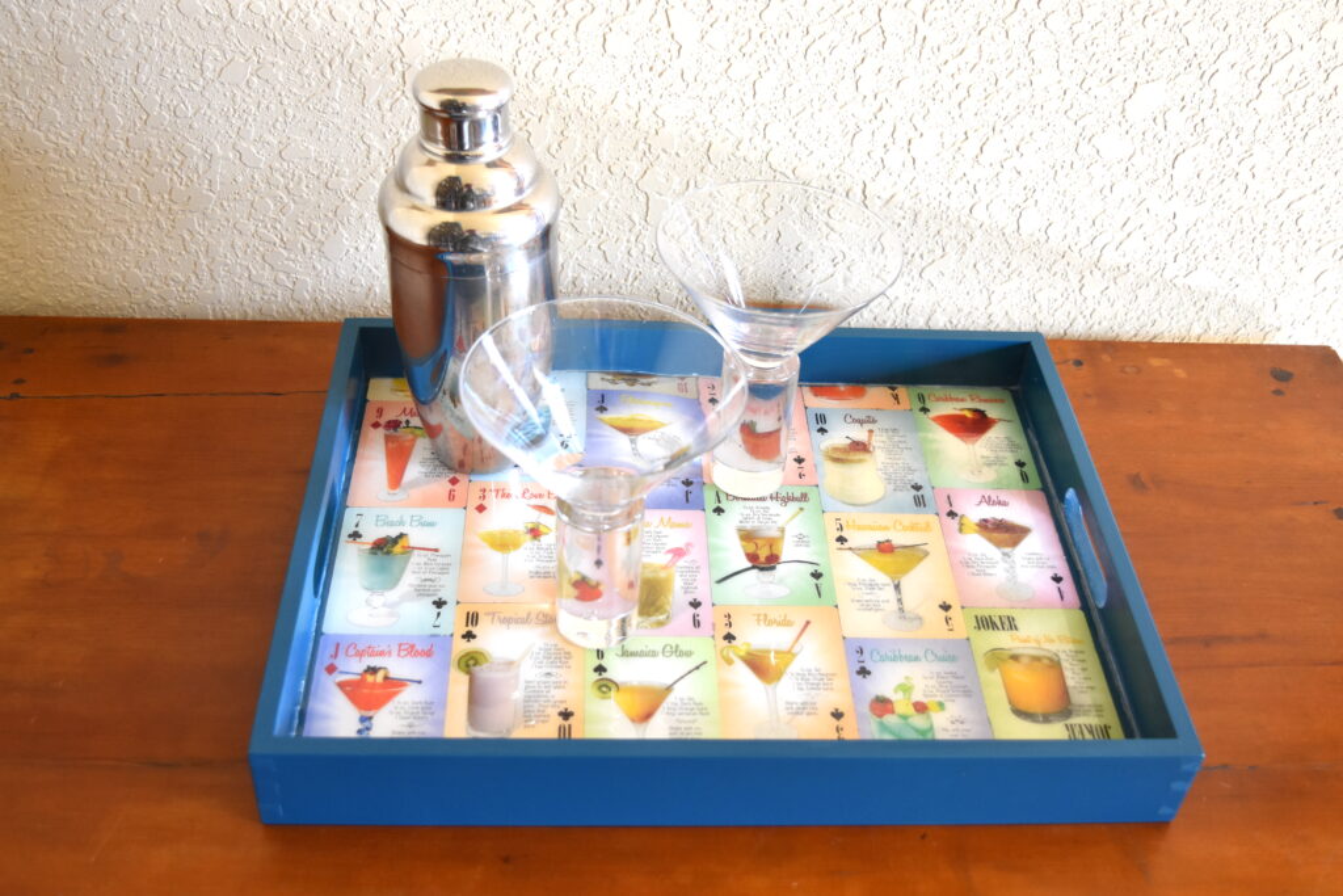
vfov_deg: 34.2
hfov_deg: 49.5
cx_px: 672
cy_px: 448
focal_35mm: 39
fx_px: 1455
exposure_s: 1/60
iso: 800
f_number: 5
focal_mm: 26
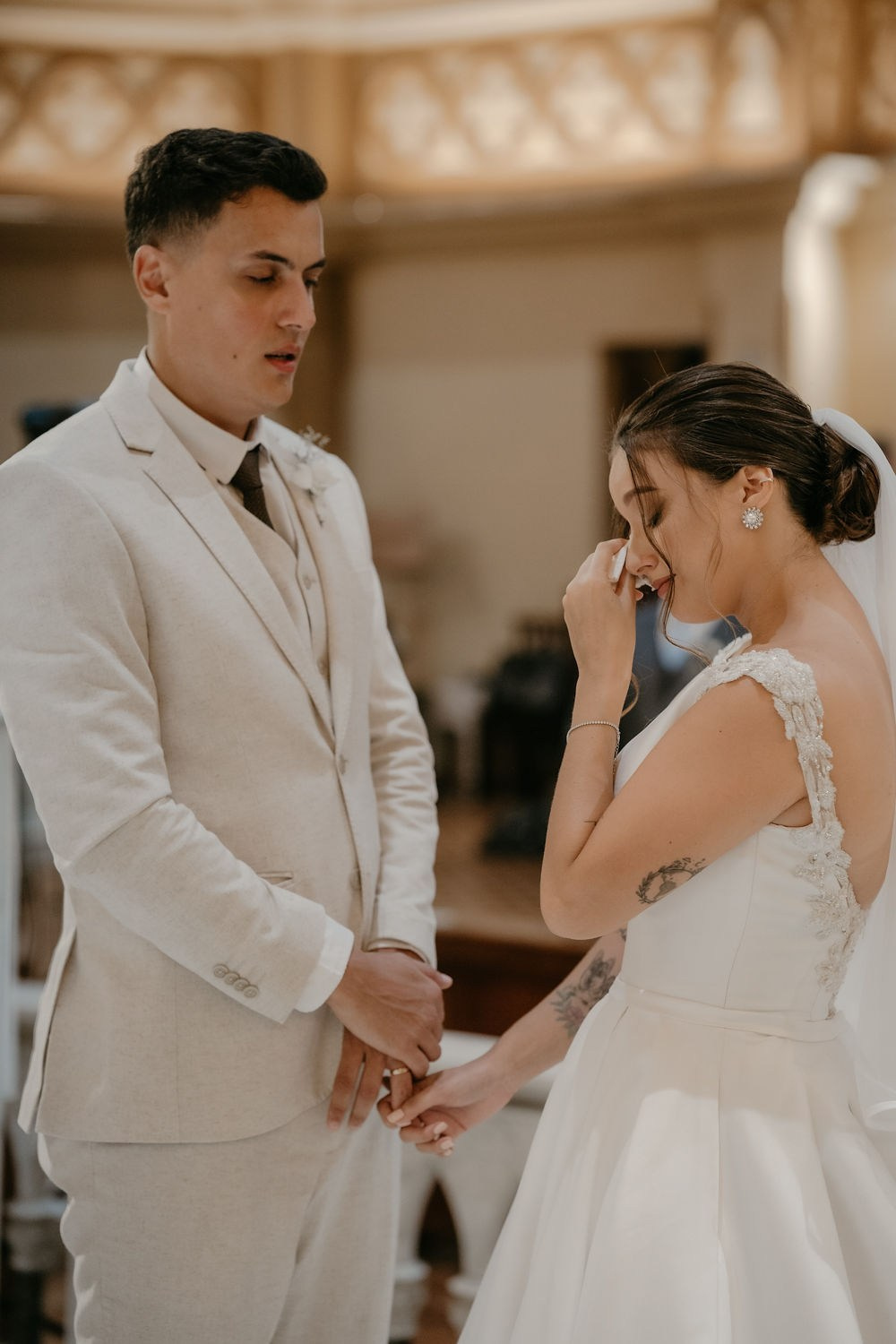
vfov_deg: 23.9
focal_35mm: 85
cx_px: 448
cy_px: 672
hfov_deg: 16.1
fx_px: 3173
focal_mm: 85
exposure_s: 1/200
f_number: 2.5
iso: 1600
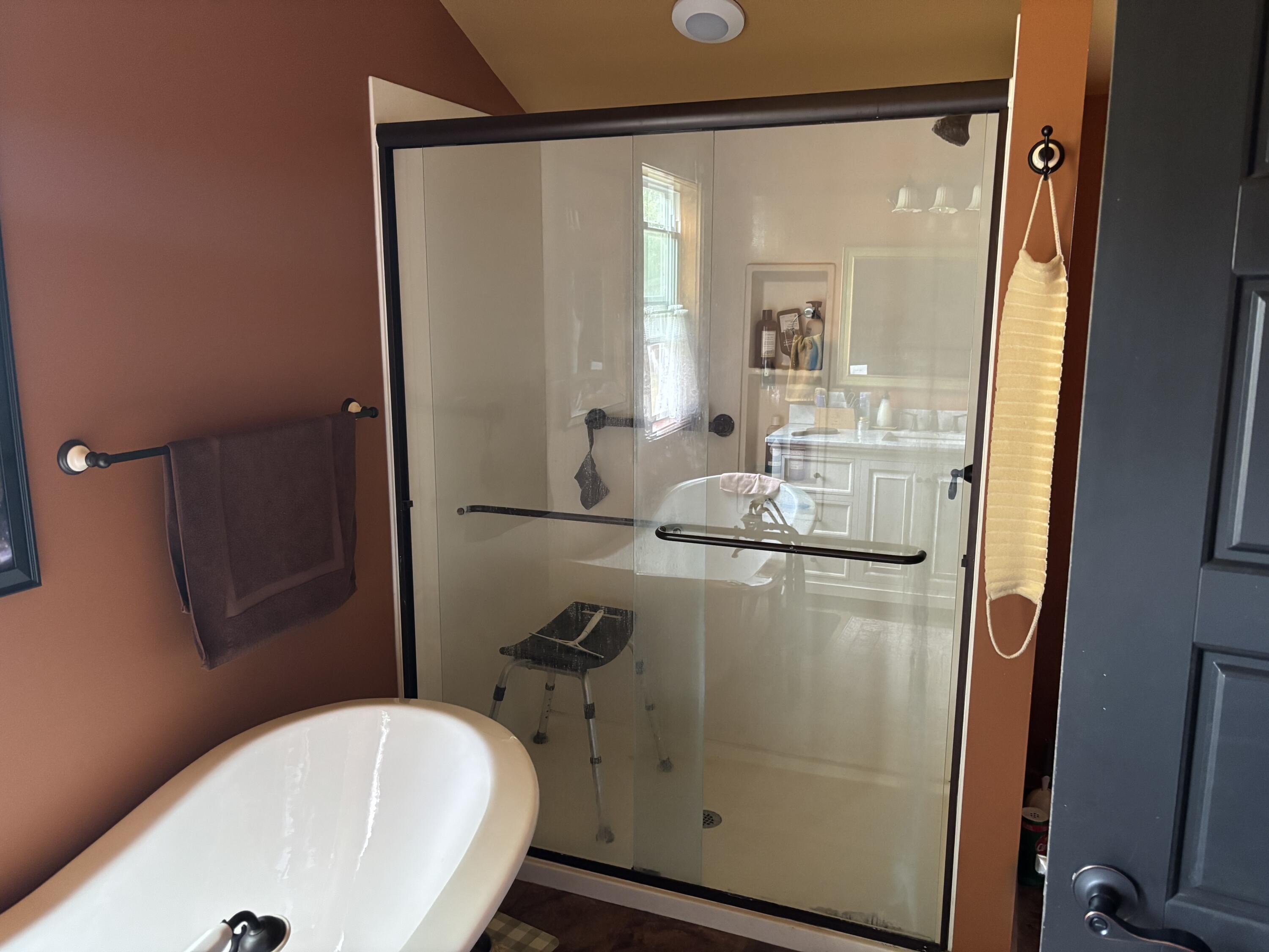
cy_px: 476
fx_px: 953
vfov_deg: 53.1
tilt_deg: -10.0
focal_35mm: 26
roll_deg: -0.8
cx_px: 634
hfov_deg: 67.3
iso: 500
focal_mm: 5.96
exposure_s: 1/44
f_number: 1.6
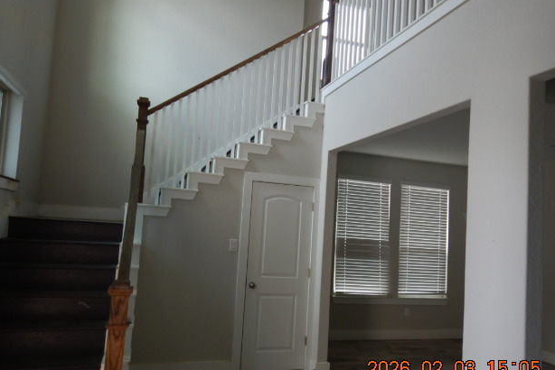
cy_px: 197
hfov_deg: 69.4
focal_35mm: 26
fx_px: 401
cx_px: 277
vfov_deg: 49.6
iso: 125
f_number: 2.8
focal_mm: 4.3
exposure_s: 1/30
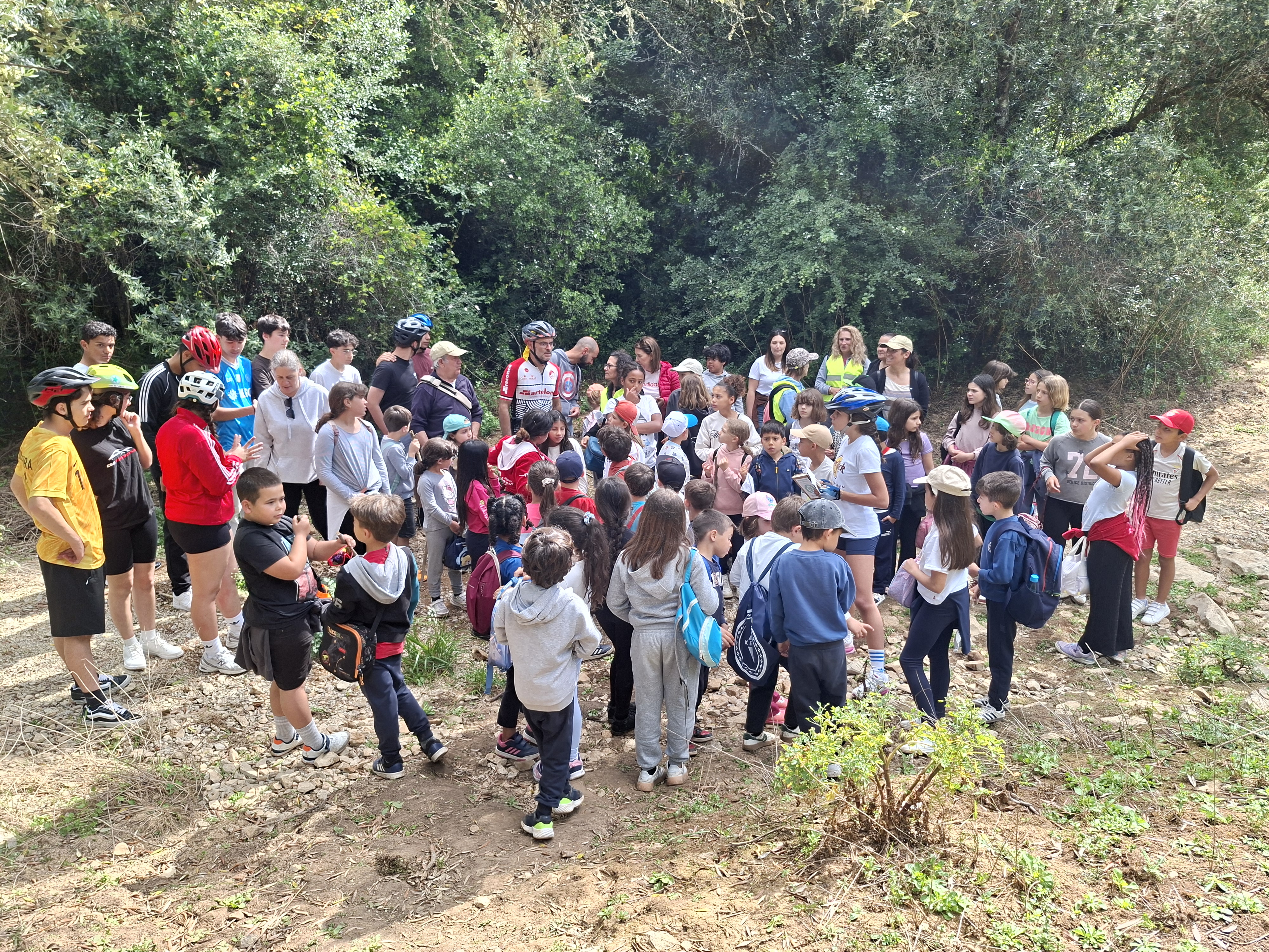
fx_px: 843
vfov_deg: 58.9
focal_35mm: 23
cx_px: 634
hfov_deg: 73.9
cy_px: 476
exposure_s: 1/432
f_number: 1.8
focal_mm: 5.54
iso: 50
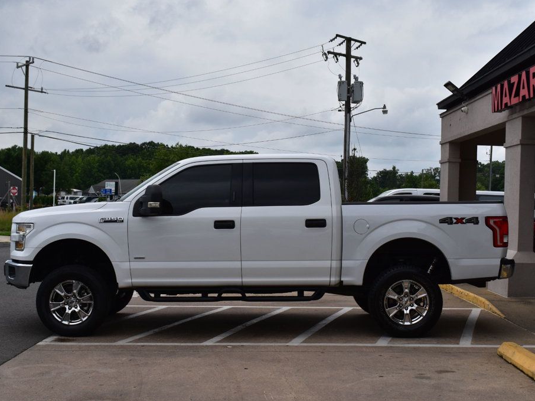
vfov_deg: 28.8
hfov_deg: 37.8
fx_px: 781
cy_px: 200
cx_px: 261
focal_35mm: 51
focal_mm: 31
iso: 250
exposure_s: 1/500
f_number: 11
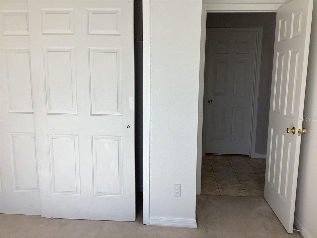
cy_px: 119
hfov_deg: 58.4
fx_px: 284
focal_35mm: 31
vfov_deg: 45.4
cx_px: 158
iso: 50
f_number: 2.4
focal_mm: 3.3
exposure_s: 1/120
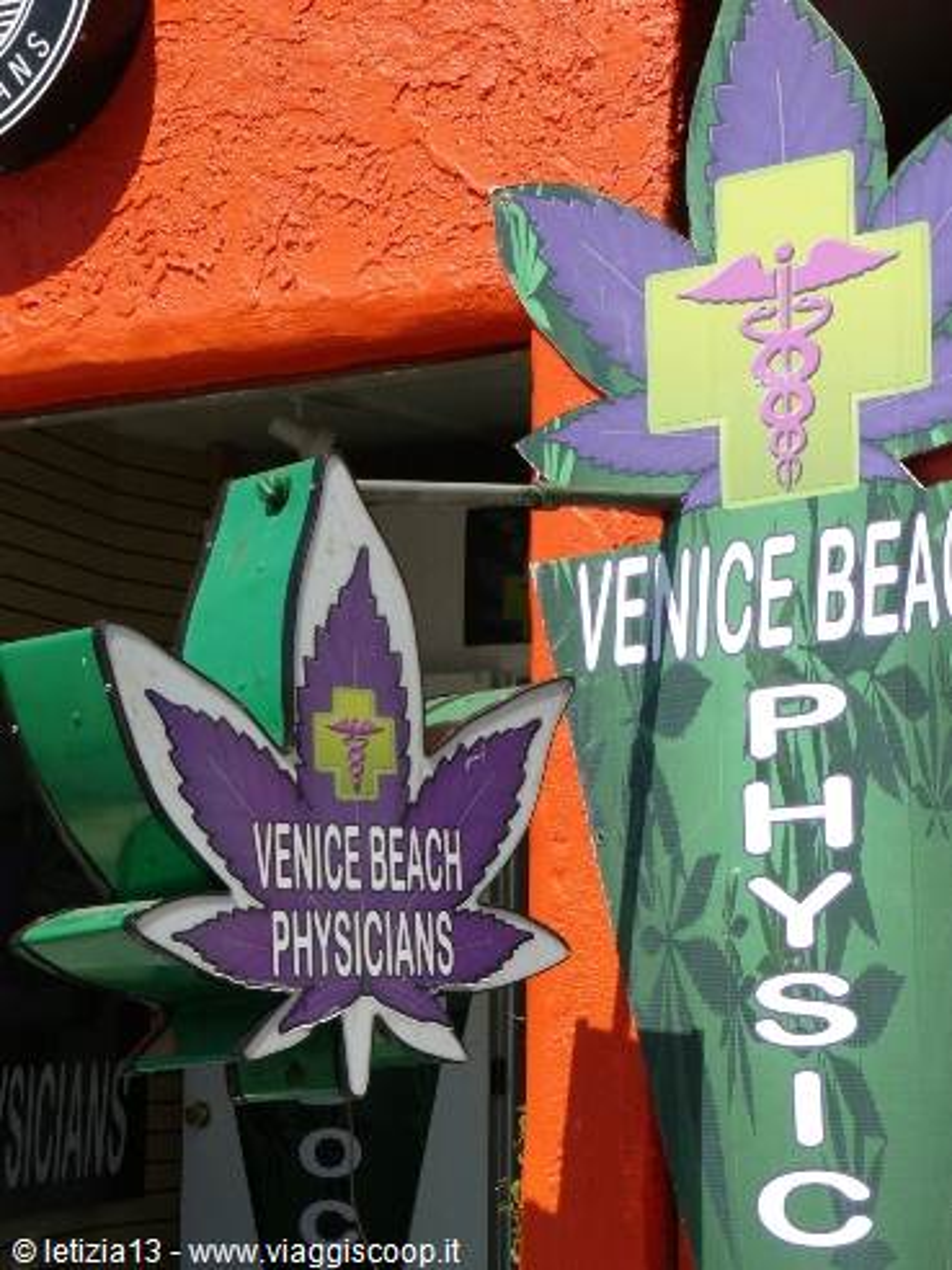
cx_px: 476
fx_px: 3007
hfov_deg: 18.0
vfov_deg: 23.8
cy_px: 635
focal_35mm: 82
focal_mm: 13.7
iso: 100
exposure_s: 1/500
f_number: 5.6
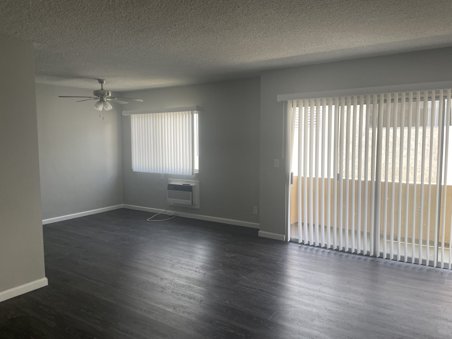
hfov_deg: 67.3
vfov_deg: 53.1
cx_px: 226
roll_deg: +1.5
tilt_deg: -5.9
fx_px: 339
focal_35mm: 26
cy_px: 170
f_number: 1.6
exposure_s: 1/121
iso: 80
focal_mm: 4.2
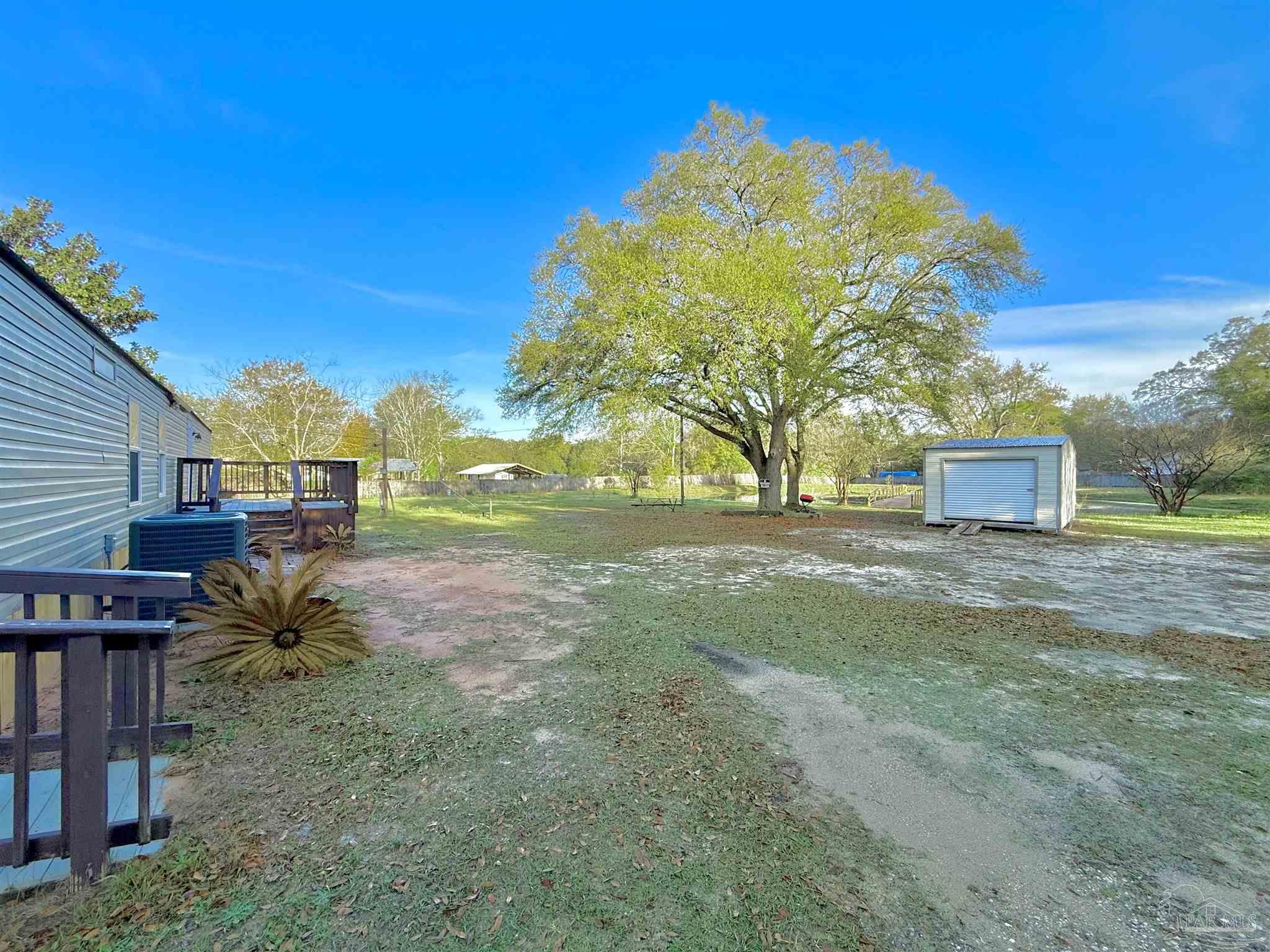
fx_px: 514
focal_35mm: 14
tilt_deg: +0.6
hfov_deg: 102.1
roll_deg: -0.3
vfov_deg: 85.7
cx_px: 635
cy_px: 476
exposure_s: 1/686
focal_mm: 2.22
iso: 50
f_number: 2.2
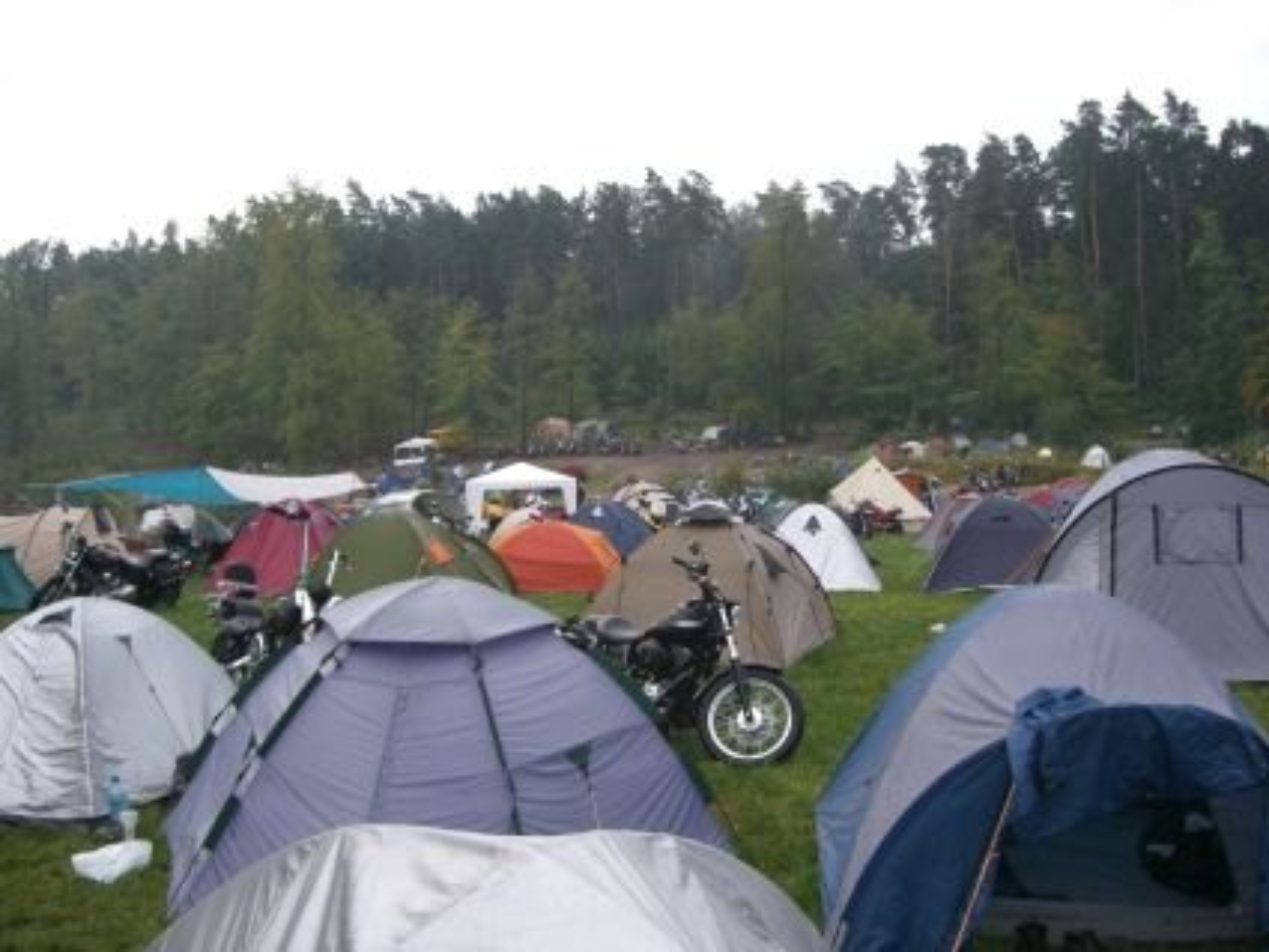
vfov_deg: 37.7
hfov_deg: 49.0
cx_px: 634
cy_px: 476
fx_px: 1393
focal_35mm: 38
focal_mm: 6.2
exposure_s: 1/200
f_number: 2.7
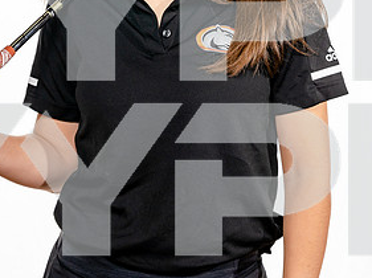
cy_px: 5
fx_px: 1739
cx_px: 163
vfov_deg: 9.1
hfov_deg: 12.2
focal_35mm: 162
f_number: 8
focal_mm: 70
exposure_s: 1/250
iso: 160
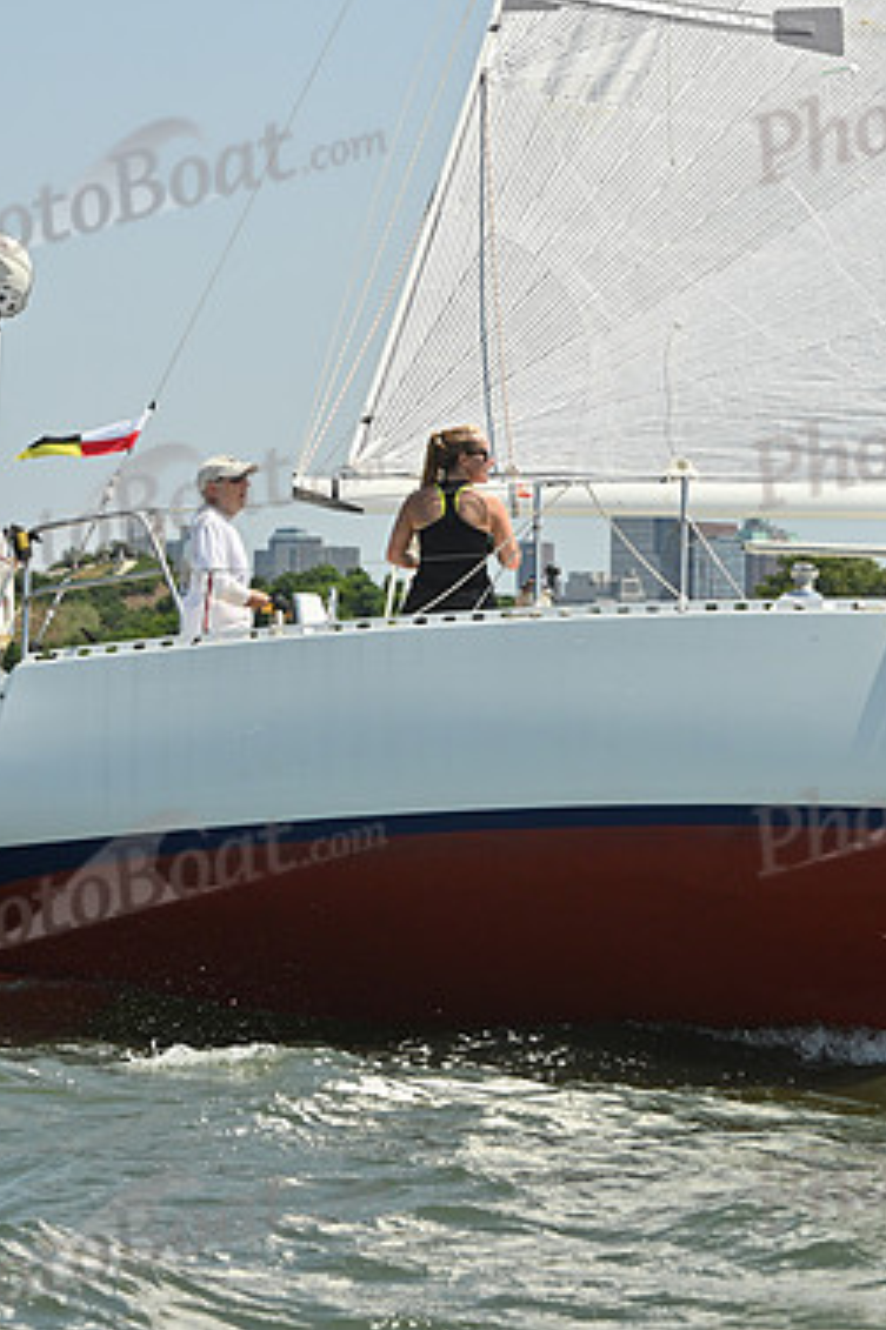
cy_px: 651
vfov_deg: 13.3
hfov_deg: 8.9
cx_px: 572
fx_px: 5690
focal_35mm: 154
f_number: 9
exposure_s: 1/1250
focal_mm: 100
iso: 320
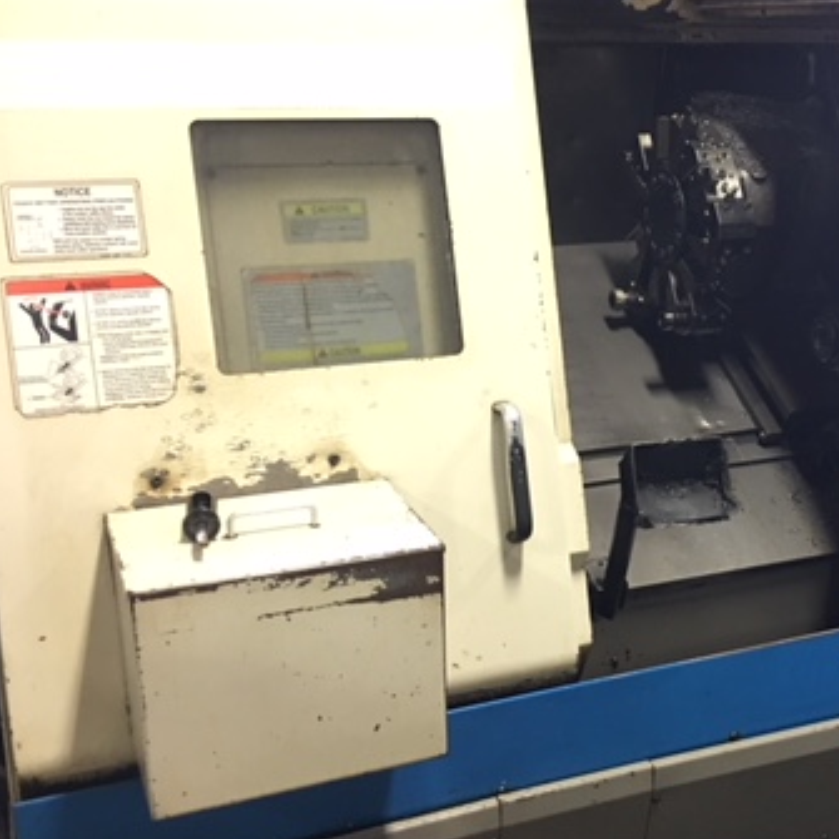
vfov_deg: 34.7
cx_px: 674
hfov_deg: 33.6
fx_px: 1344
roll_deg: -0.6
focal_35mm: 49
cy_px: 431
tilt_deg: -14.2
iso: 64
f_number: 2.2
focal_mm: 4.15
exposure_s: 1/15
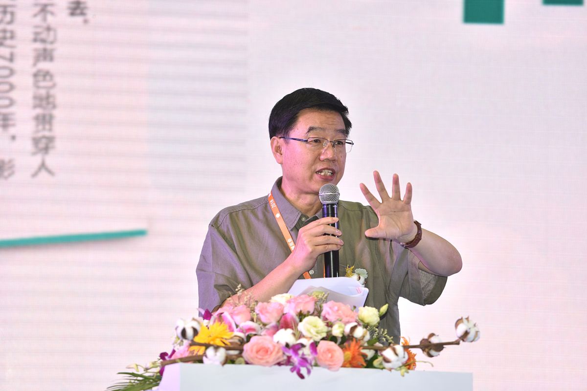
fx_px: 2690
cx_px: 294
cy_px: 196
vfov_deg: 8.3
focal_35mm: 165
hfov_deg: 12.5
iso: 400
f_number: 3.5
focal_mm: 165
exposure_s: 1/250
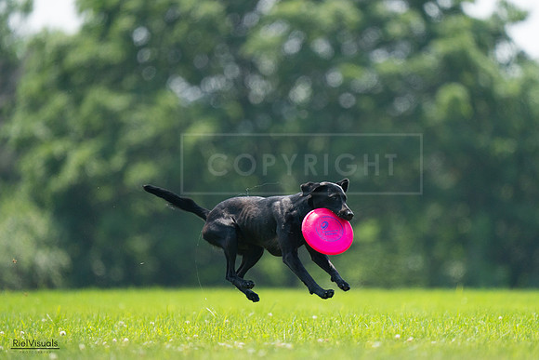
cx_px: 270
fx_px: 8985
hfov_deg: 3.4
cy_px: 180
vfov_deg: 2.3
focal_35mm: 600
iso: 2500
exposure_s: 1/4000
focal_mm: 600
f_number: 6.3
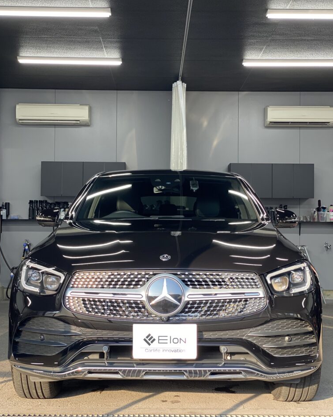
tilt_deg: +1.7
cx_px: 166
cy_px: 211
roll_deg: -0.9
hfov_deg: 27.6
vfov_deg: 34.1
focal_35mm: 55
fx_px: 678
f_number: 2
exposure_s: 1/122
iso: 80
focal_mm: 6
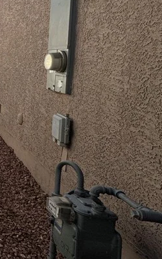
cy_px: 73
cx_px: -143
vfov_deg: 50.0
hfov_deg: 20.6
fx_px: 268
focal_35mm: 38
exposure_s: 1/3247
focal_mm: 2.22
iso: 50
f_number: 2.2
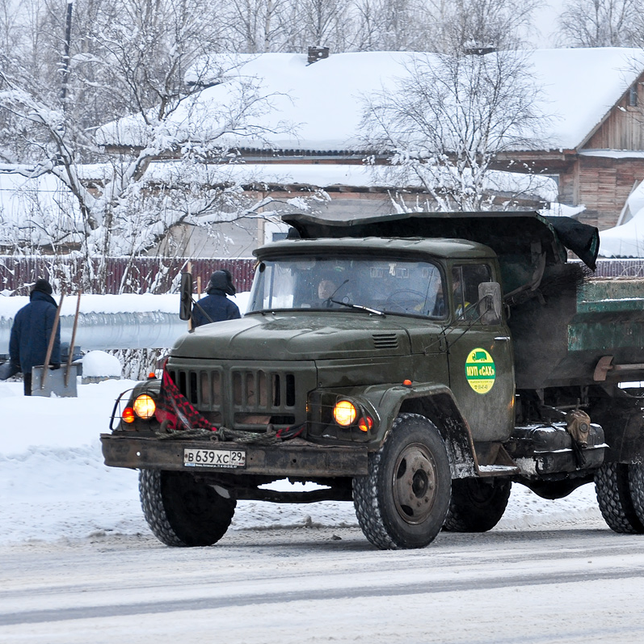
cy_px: 322
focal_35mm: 215
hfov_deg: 8.1
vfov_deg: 8.1
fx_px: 4525
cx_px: 400
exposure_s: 1/125
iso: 400
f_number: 5.6
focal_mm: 112
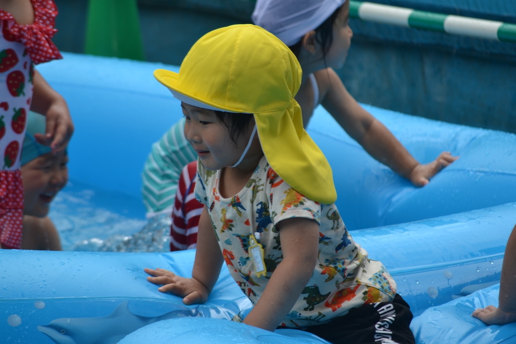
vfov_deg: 4.6
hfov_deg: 6.9
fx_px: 4300
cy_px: 172
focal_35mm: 300
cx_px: 258
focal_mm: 200
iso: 100
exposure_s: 1/200
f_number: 8
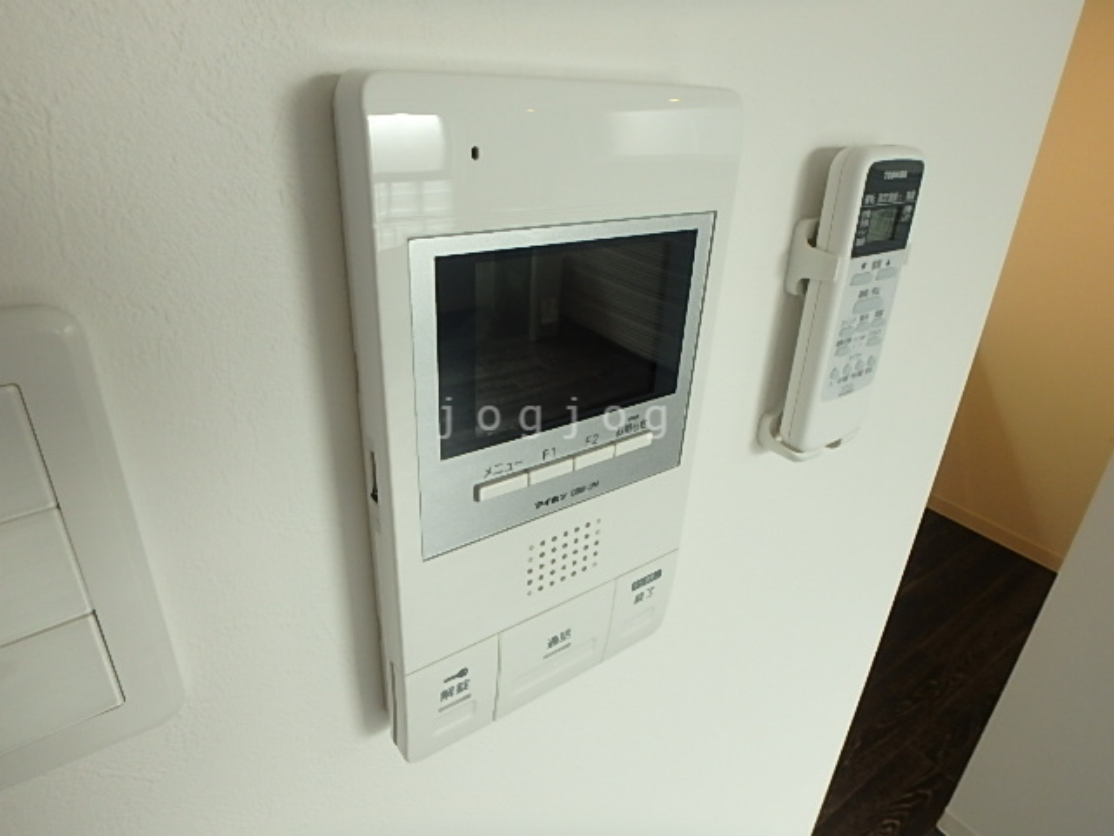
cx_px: 557
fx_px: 676
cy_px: 418
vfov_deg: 63.4
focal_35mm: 21
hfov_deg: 79.0
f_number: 3.5
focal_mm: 3.7
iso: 200
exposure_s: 1/30
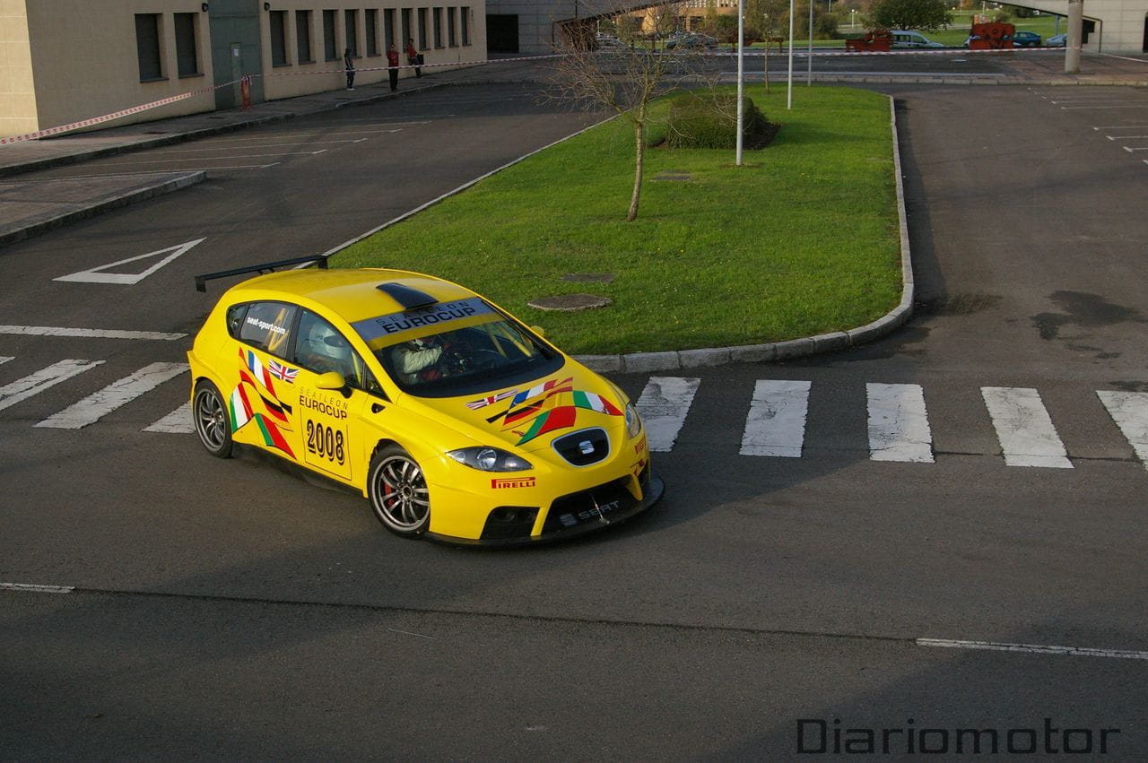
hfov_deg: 42.4
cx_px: 574
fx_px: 1481
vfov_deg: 28.9
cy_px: 382
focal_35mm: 46
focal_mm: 31
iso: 800
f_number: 5.6
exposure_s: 1/2000
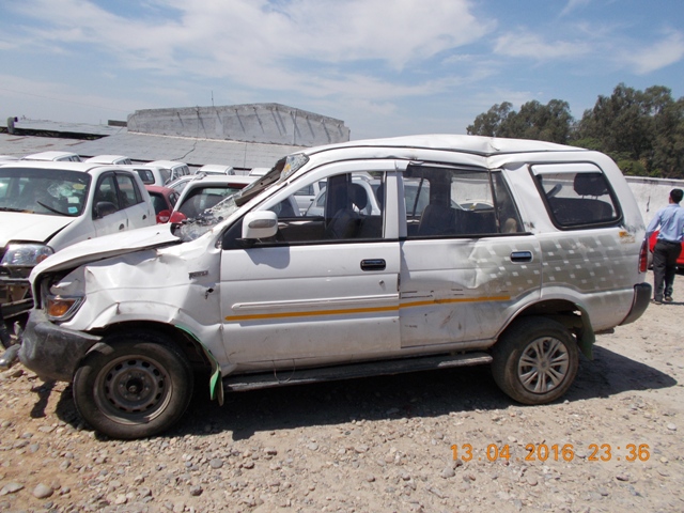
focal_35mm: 26
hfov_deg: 67.3
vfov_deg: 53.1
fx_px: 514
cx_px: 342
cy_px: 256
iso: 80
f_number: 8
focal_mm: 4.6
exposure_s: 1/250
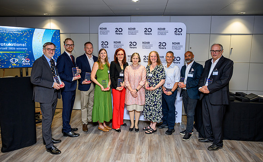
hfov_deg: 72.6
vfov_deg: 48.6
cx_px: 131
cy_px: 74
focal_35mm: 25
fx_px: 179
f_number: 4
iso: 1000
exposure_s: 1/200
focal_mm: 24
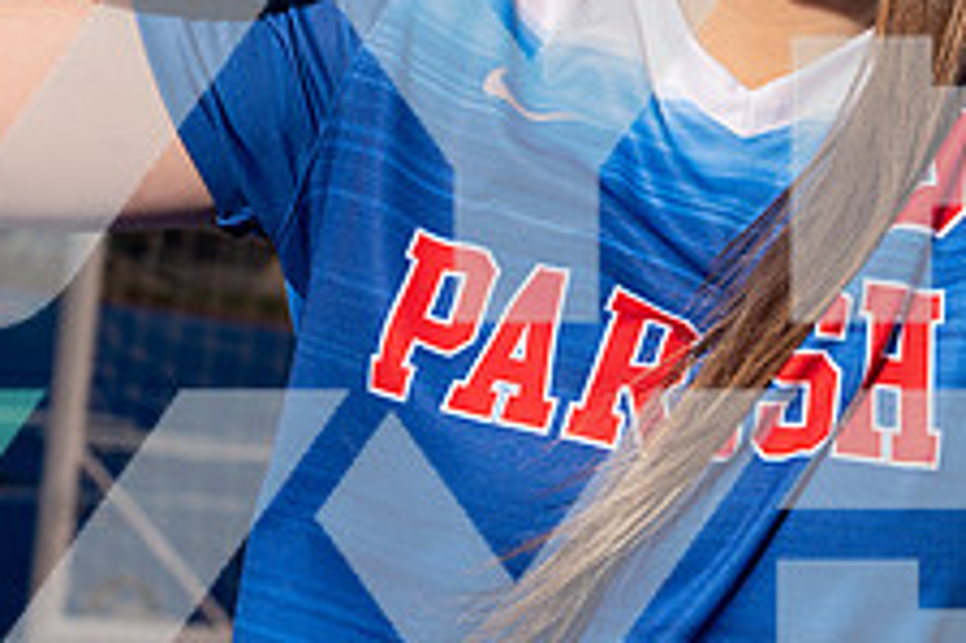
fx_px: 2708
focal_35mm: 101
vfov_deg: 13.4
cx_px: 707
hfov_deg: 20.1
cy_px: 97
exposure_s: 1/250
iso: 100
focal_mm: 39
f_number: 5.6
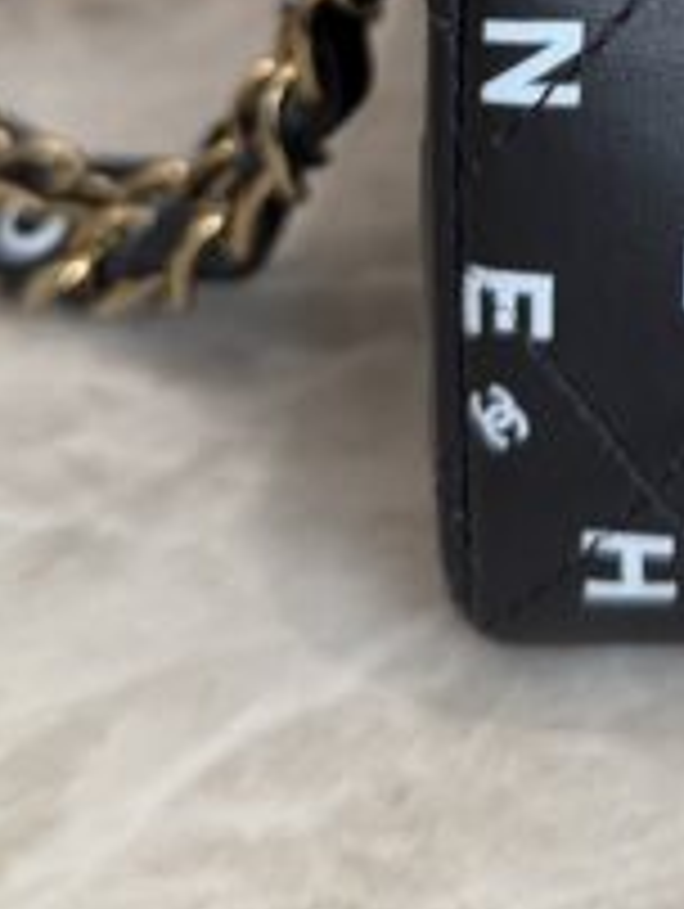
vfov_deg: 18.8
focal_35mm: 95
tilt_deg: -14.8
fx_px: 2498
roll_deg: +0.7
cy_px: -351
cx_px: 900
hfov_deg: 14.9
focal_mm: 6.76
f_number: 1.78
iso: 160
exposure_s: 1/120
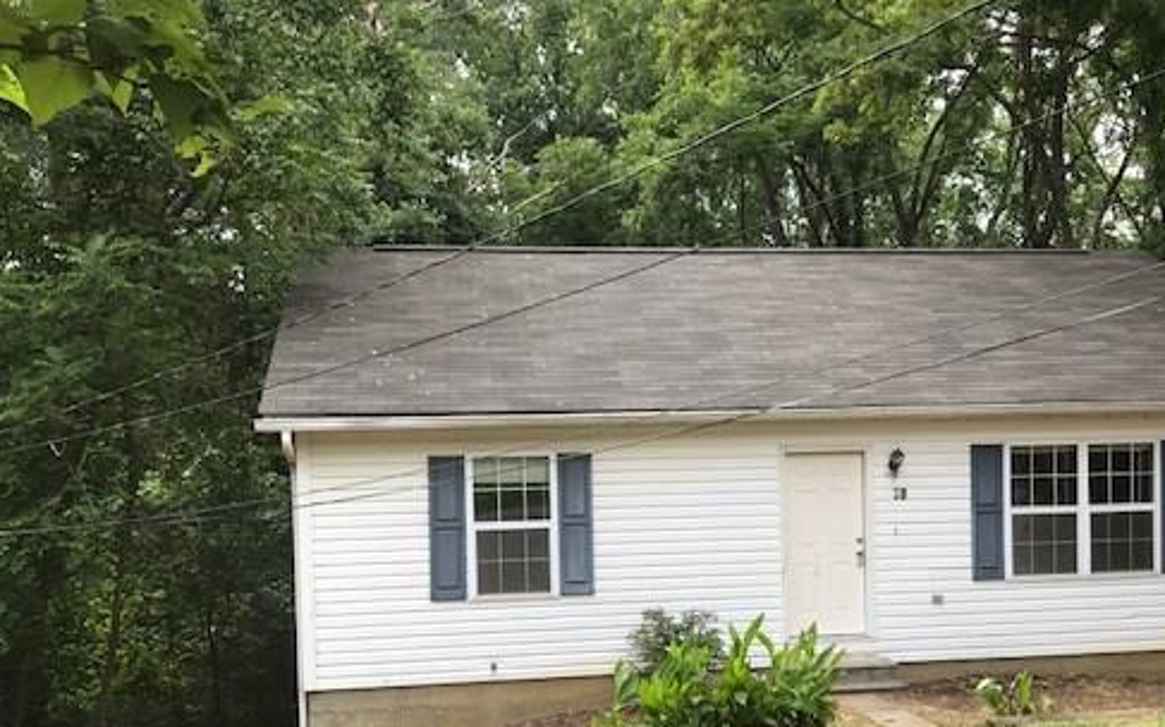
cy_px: 517
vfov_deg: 32.3
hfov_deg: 50.3
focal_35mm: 39
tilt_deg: -2.9
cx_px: 660
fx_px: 1238
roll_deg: +0.9
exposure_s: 1/353
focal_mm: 3.99
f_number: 1.8
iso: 20
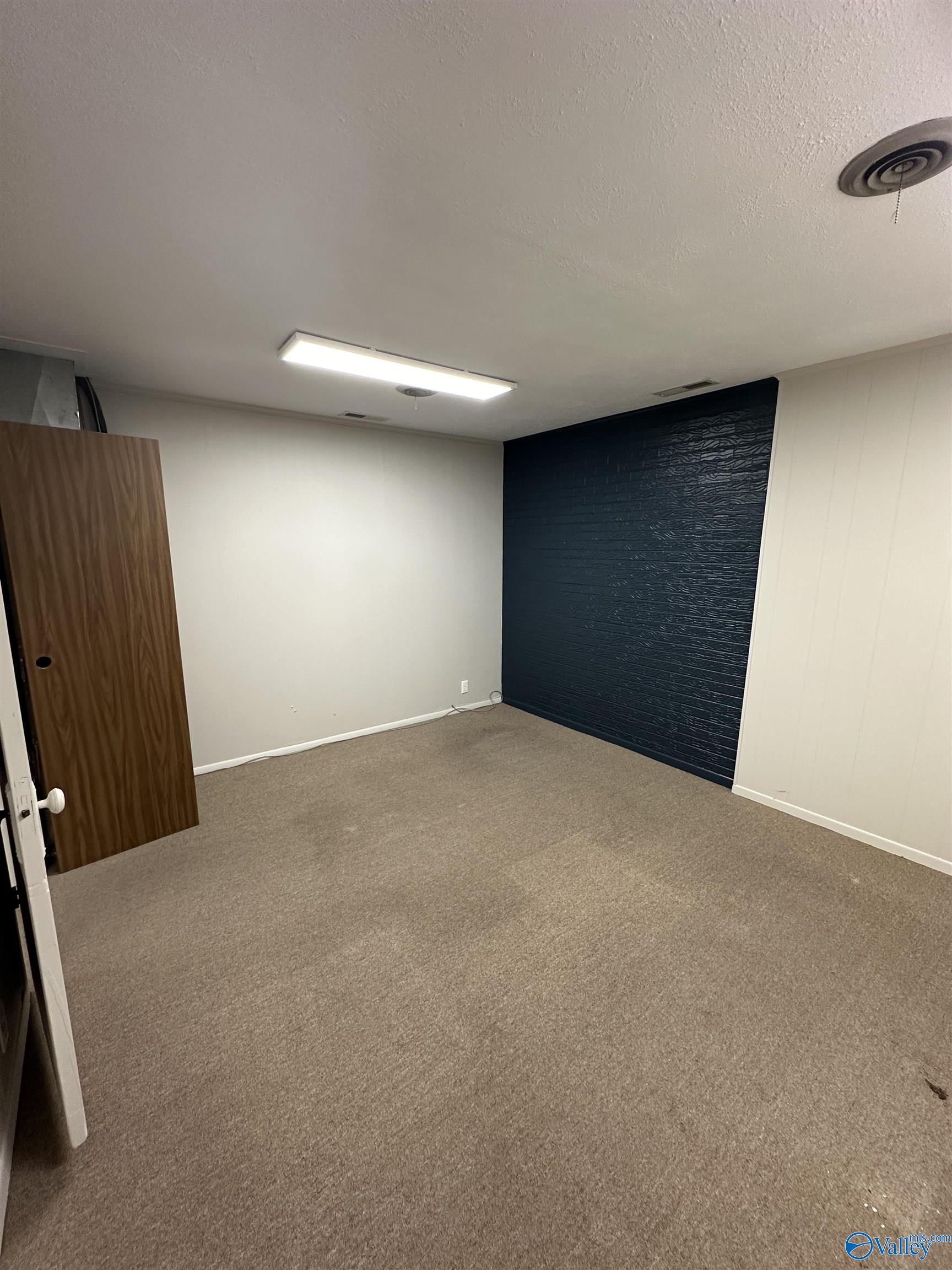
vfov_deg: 102.1
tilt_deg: -9.4
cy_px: 635
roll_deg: +0.1
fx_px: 513
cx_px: 476
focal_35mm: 14
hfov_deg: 85.7
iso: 160
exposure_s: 1/60
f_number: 2.2
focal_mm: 2.22
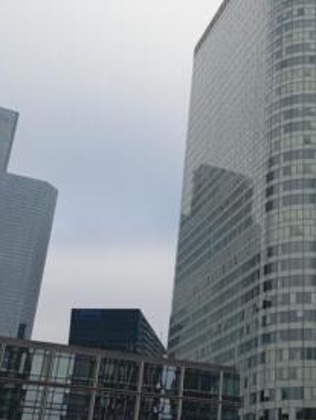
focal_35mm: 51
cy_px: 231
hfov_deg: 27.8
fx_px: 619
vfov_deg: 37.4
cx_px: 272
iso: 101
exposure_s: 1/348
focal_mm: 4.27
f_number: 1.8
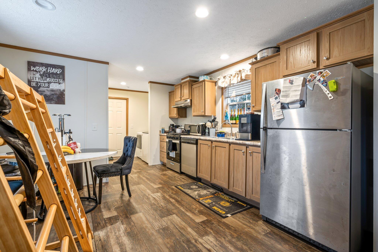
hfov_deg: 96.7
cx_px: 189
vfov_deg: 73.7
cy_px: 126
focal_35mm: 16
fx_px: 168
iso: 100
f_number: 9
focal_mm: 16
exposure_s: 3.2
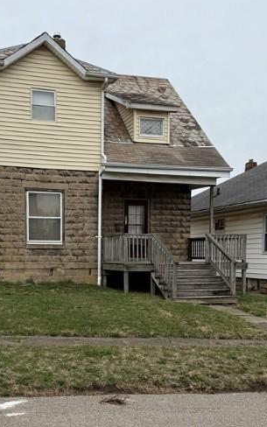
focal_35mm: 40
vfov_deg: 48.6
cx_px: 75
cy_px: 276
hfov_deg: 31.6
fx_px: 466
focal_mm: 6.76
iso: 80
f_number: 1.78
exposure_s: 1/4673
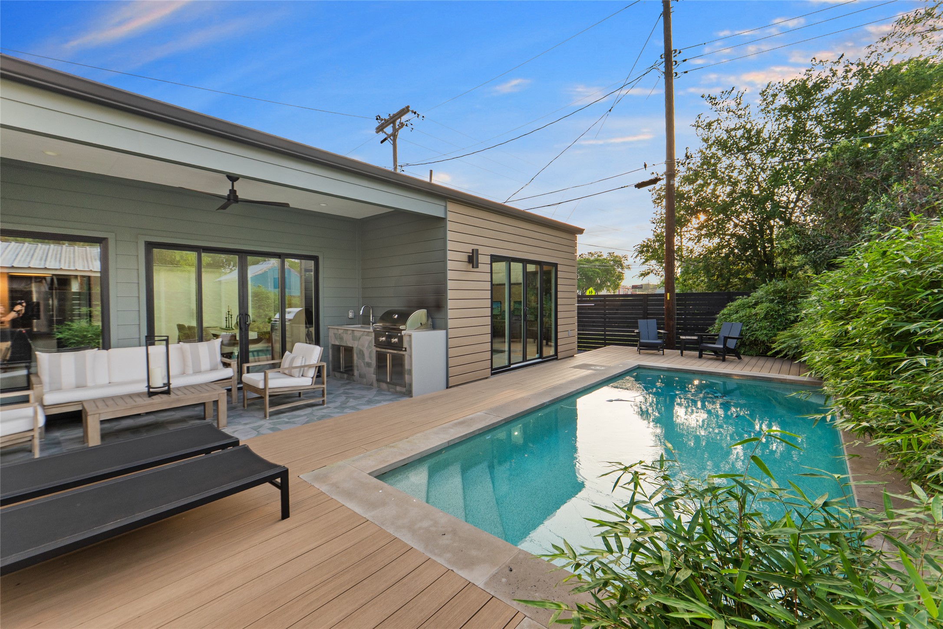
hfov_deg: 100.4
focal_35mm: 15
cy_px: 314
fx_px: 393
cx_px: 472
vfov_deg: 77.3
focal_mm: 10
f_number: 9
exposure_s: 1/13
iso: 200
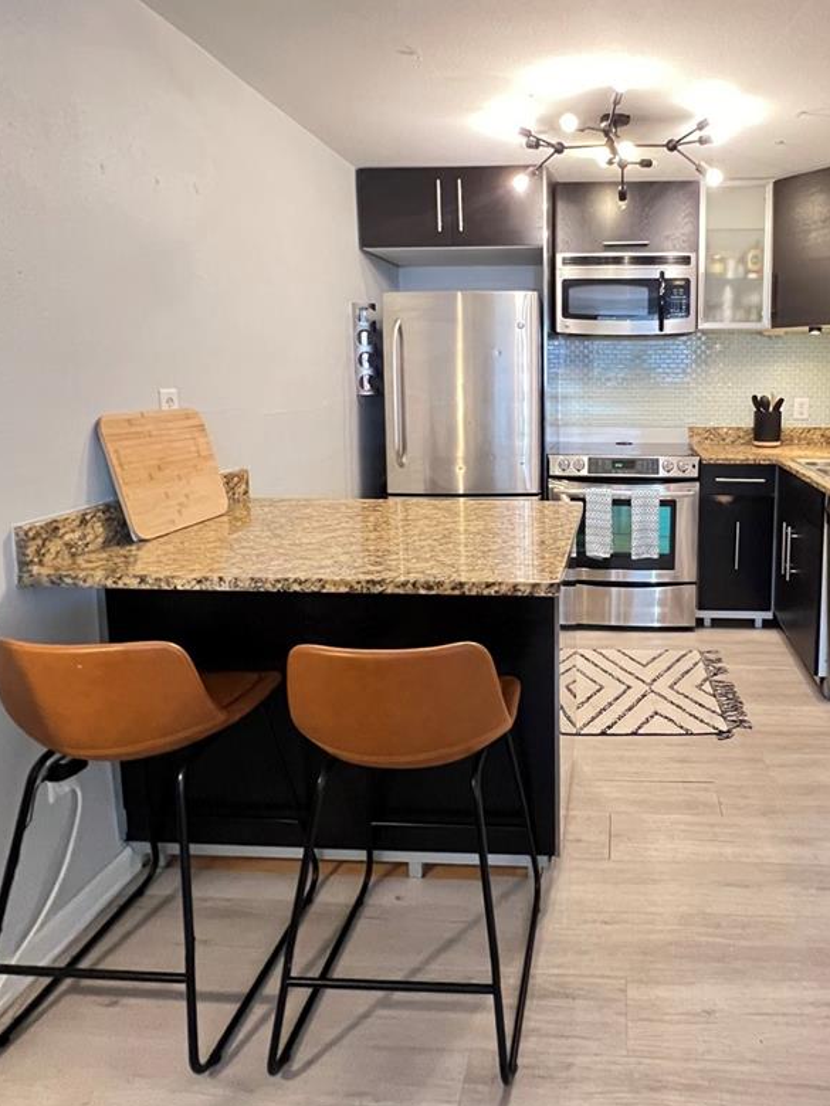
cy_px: 454
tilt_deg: -5.6
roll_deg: +0.3
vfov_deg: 81.0
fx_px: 639
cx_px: 585
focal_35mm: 20
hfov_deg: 63.4
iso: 800
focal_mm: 1.57
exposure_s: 1/40
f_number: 1.8
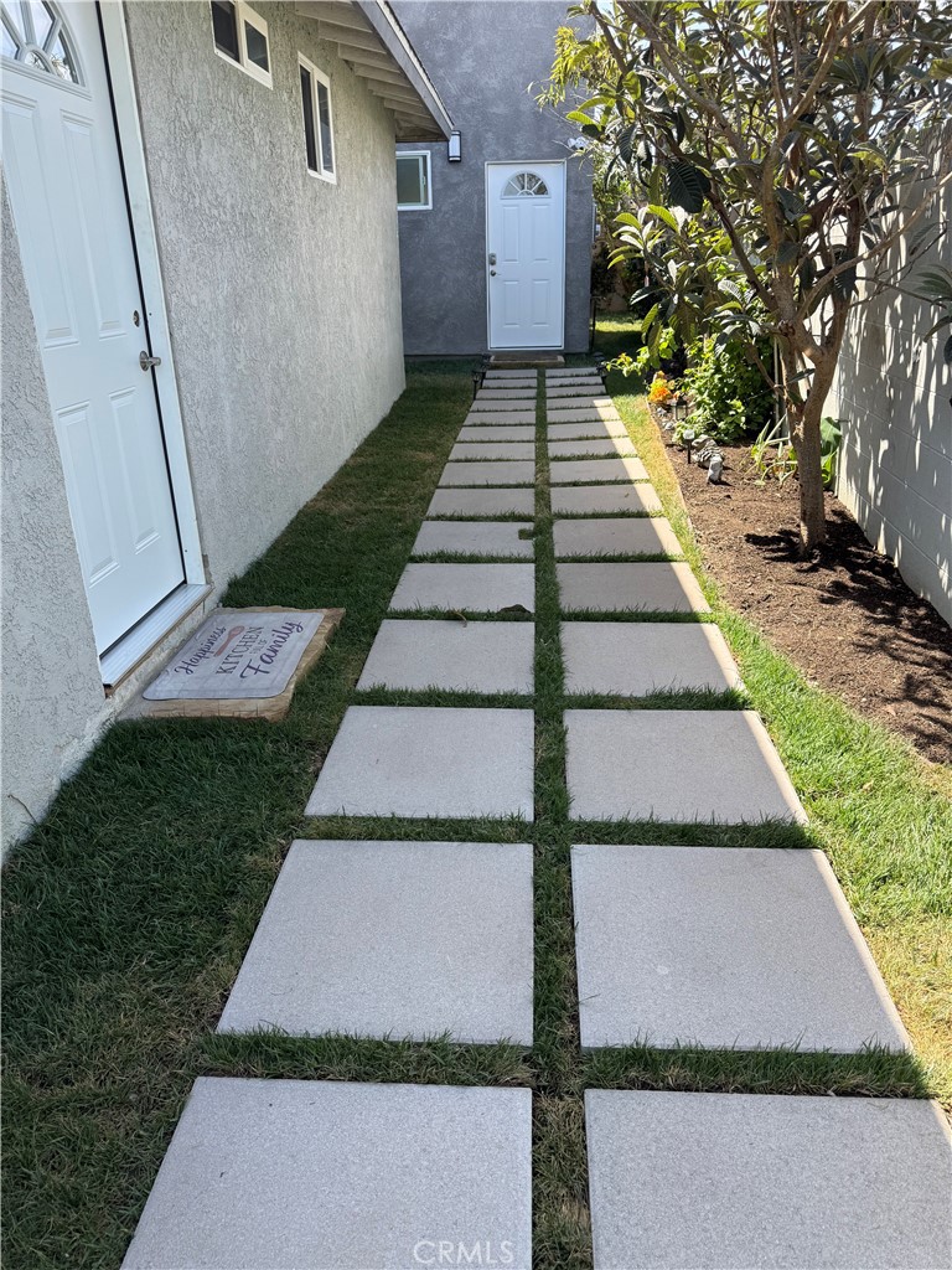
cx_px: 476
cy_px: 635
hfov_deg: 56.8
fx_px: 880
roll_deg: +0.7
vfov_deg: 71.6
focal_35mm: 24
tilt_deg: -23.8
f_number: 1.78
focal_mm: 6.76
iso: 80
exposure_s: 1/912
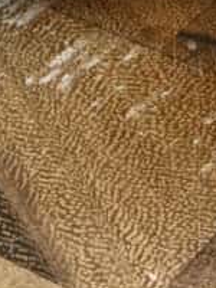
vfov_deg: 7.9
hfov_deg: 6.4
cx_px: 148
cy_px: -377
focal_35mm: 233
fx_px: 1939
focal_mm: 6.8
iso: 125
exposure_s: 1/60
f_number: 1.8
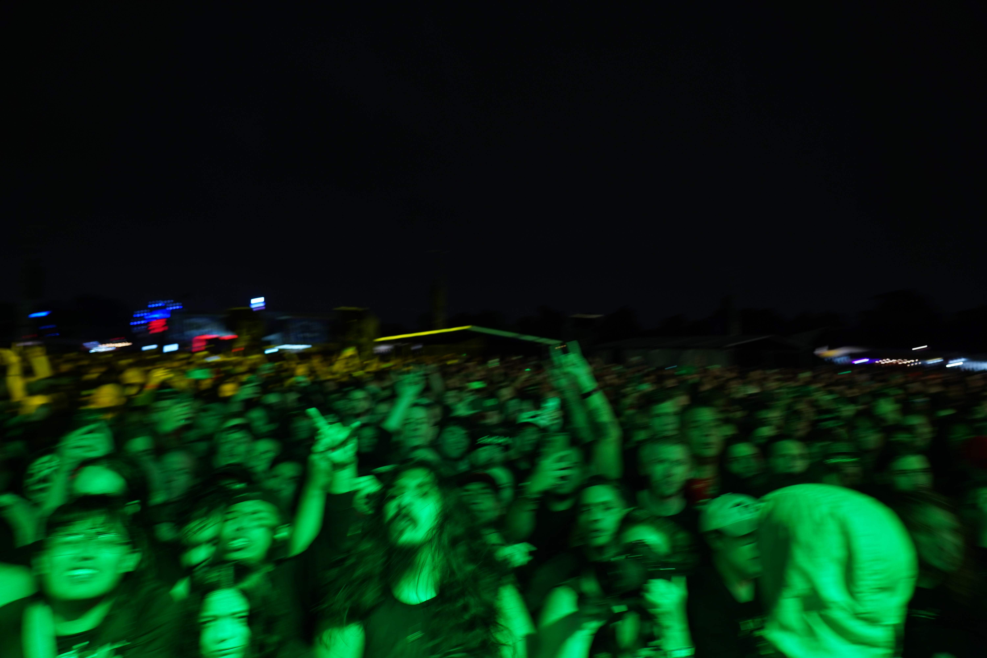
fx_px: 658
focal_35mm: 24
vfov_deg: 53.1
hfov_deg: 73.7
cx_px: 494
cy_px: 329
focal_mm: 24
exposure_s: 1/30
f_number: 4
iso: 800
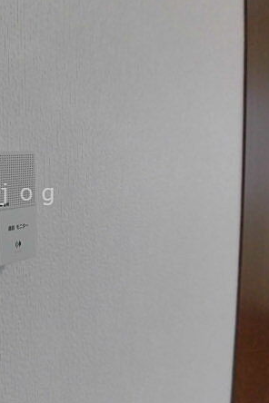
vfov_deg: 53.1
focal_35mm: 36
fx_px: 403
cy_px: 194
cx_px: -4
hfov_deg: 33.5
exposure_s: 1/40
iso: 250
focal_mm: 4.3
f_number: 3.1
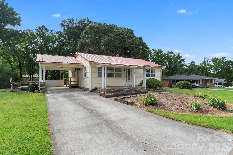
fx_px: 121
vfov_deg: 65.2
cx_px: 116
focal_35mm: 19
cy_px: 78
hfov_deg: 87.7
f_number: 9
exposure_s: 1/250
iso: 250
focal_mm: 12.5
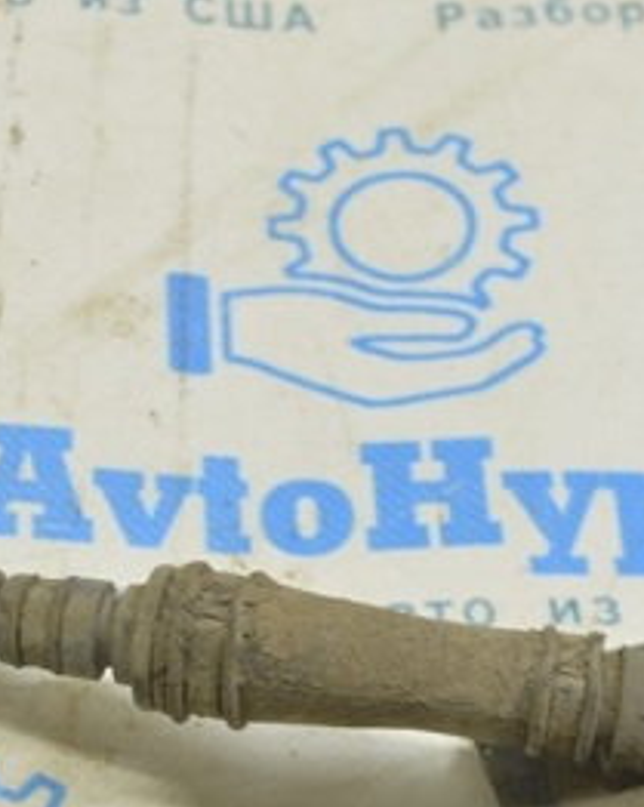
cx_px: 129
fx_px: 2625
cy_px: 651
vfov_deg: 17.3
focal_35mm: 110
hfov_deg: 13.9
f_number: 5.6
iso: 400
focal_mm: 32
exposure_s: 1/20
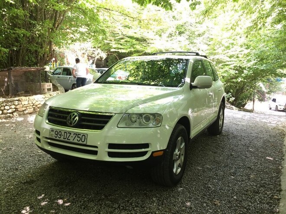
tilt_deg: -7.9
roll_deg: +0.2
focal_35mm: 29
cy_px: 107
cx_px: 143
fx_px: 240
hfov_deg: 61.7
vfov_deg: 48.2
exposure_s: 1/33
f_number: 2.2
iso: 32
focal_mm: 4.15
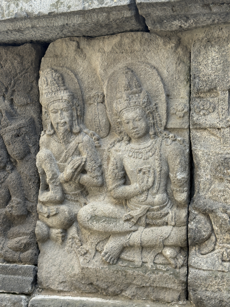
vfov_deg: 39.7
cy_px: 154
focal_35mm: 48
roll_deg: +0.9
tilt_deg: -3.3
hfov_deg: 30.3
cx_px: 115
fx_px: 425
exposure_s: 1/242
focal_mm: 6.76
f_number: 1.78
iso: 100
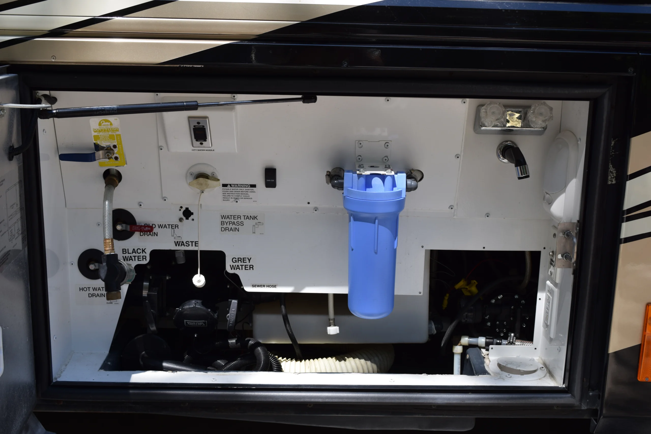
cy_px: 217
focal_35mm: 46
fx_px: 841
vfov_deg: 28.9
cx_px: 326
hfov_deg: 42.3
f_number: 8
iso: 220
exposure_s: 1/250
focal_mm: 31
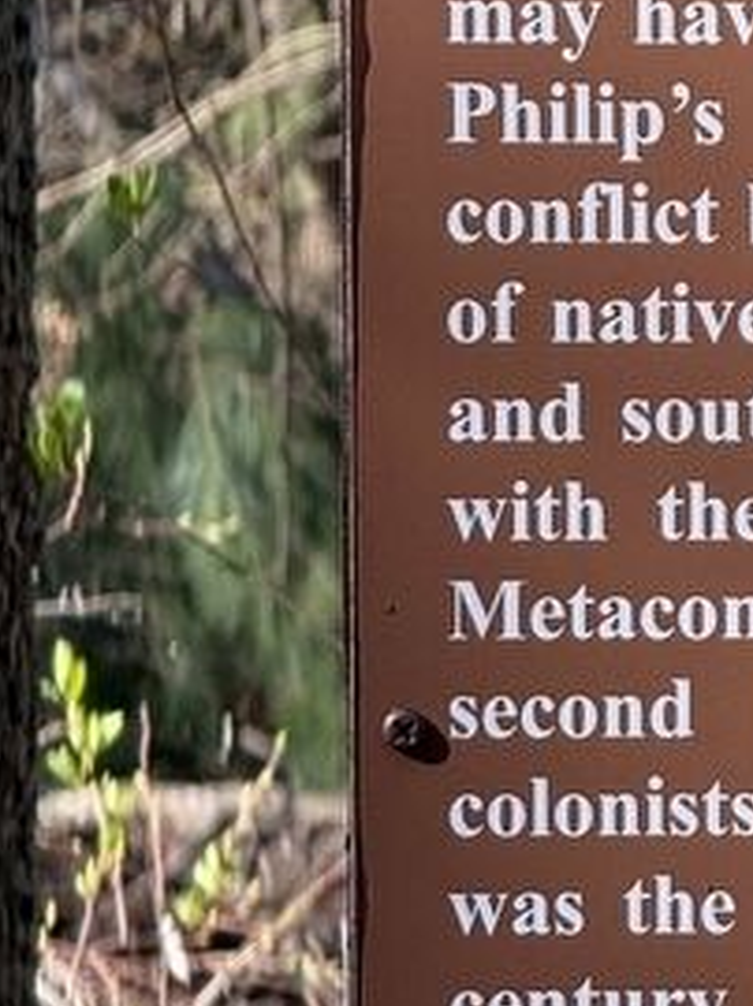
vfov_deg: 5.6
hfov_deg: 4.2
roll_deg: -0.5
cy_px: 790
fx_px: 10342
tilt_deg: -6.4
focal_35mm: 356
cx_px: 1081
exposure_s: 1/261
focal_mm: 15.66
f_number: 2.8
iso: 64
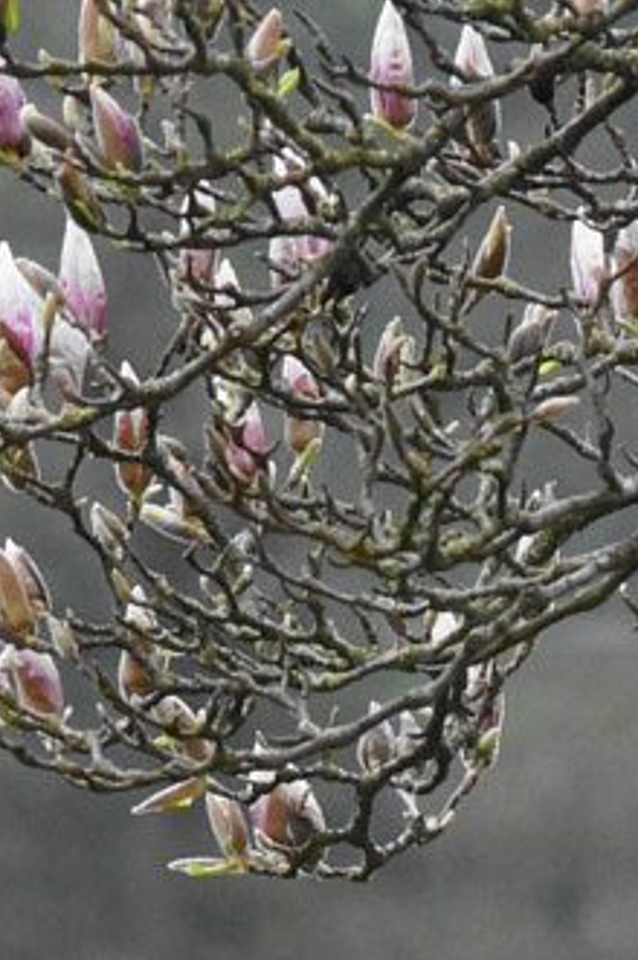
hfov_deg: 1.8
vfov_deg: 2.7
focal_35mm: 761
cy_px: 2135
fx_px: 20282
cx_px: 1327
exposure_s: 1/60
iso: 800
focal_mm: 105
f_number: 5
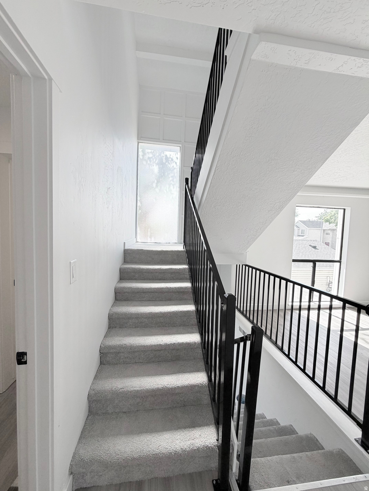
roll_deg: -1.9
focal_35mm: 14
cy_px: 246
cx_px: 184
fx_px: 199
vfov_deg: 102.1
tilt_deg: -3.0
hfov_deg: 85.7
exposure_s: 1/134
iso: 64
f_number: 2.2
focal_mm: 2.22
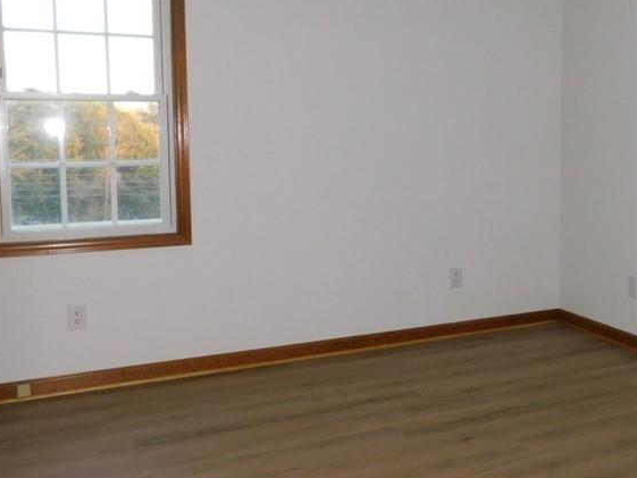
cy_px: 195
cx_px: 511
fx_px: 773
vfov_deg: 34.3
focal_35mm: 42
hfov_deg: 42.7
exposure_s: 1/30
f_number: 3
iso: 200
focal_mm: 4
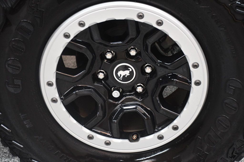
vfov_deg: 17.5
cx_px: 122
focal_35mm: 78
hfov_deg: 26.0
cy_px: 81
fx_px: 528
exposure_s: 1/60
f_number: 4.8
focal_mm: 52
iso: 3600
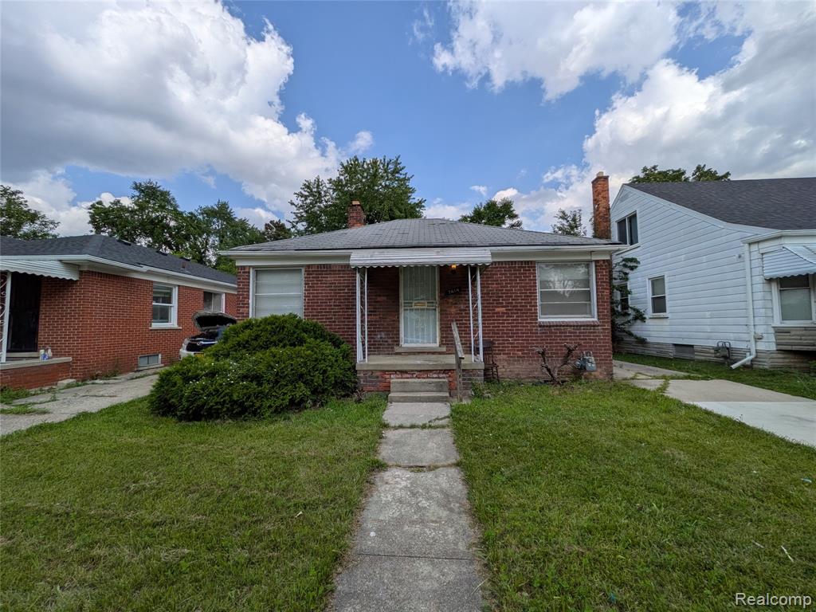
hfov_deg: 102.1
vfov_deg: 85.7
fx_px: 330
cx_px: 408
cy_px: 306
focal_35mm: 14
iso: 53
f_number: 2.2
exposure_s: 1/2347
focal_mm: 1.85
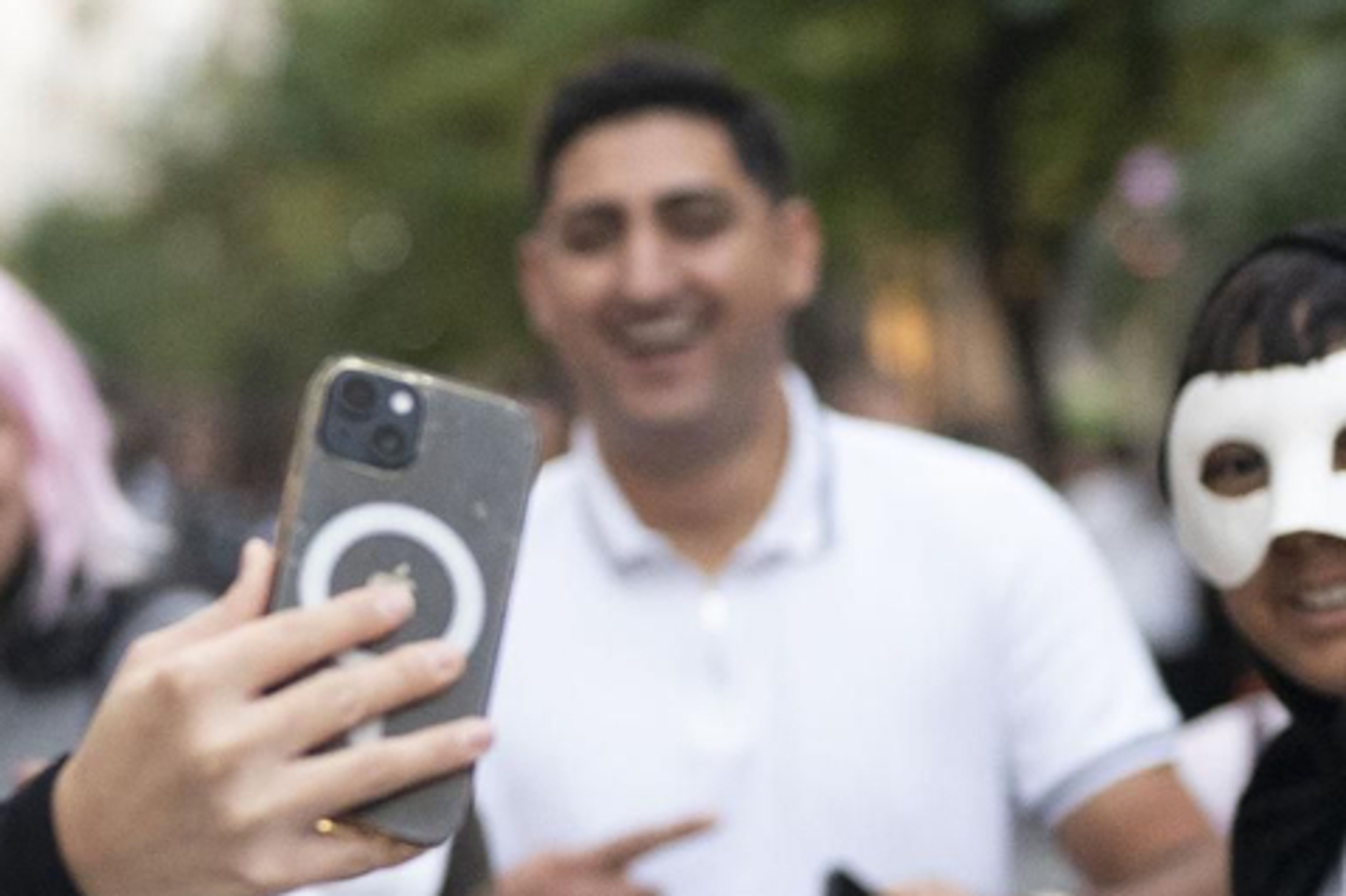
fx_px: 7774
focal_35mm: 208
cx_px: -262
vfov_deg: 6.6
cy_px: 570
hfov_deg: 9.8
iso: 3200
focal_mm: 50
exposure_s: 1/640
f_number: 2.2
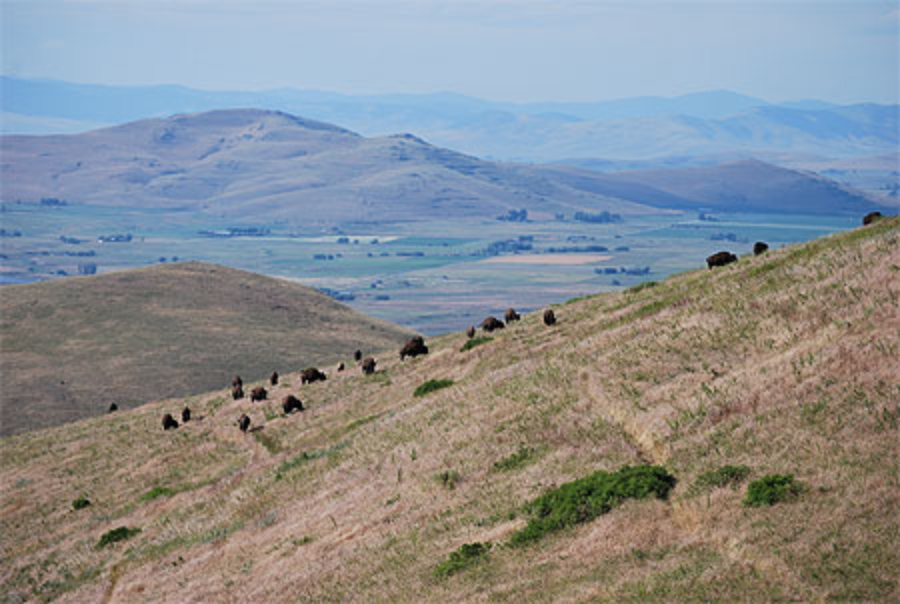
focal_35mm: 165
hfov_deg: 12.4
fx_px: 4133
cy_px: 302
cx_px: 450
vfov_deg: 8.4
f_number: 5.6
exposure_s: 1/500
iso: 100
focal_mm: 110
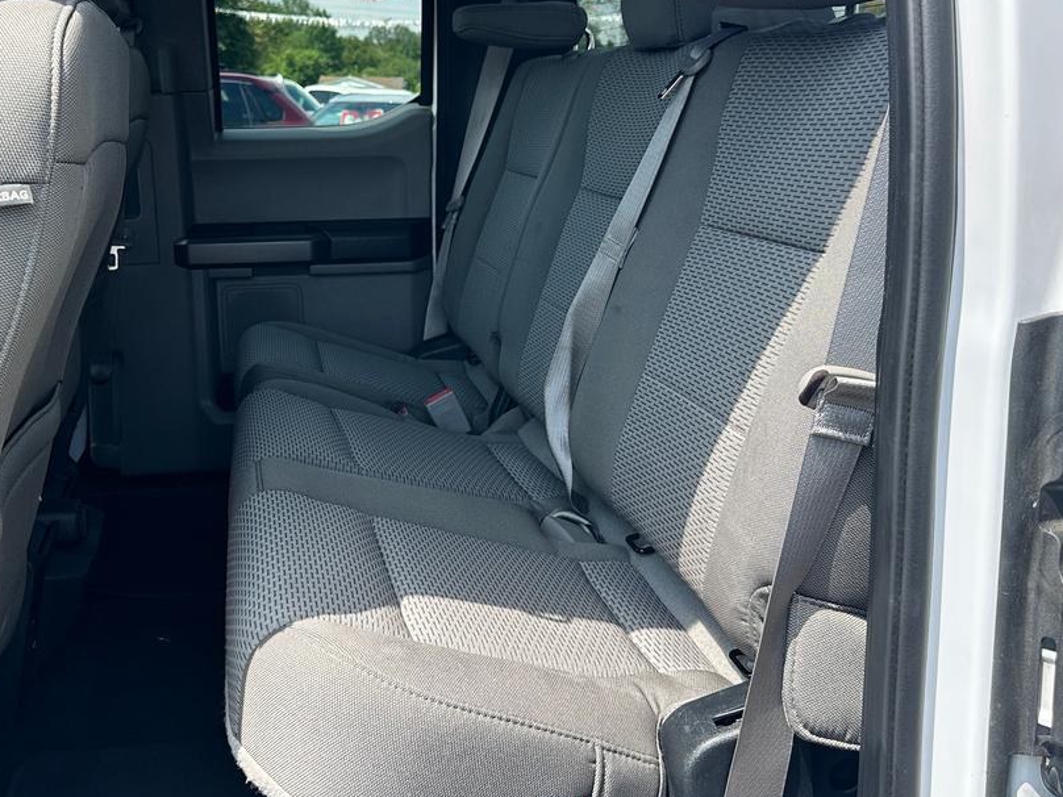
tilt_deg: -9.7
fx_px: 1167
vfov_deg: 37.5
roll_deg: -1.1
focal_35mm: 38
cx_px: 445
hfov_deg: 48.8
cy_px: 309
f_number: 1.78
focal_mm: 6.86
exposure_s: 1/1144
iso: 80
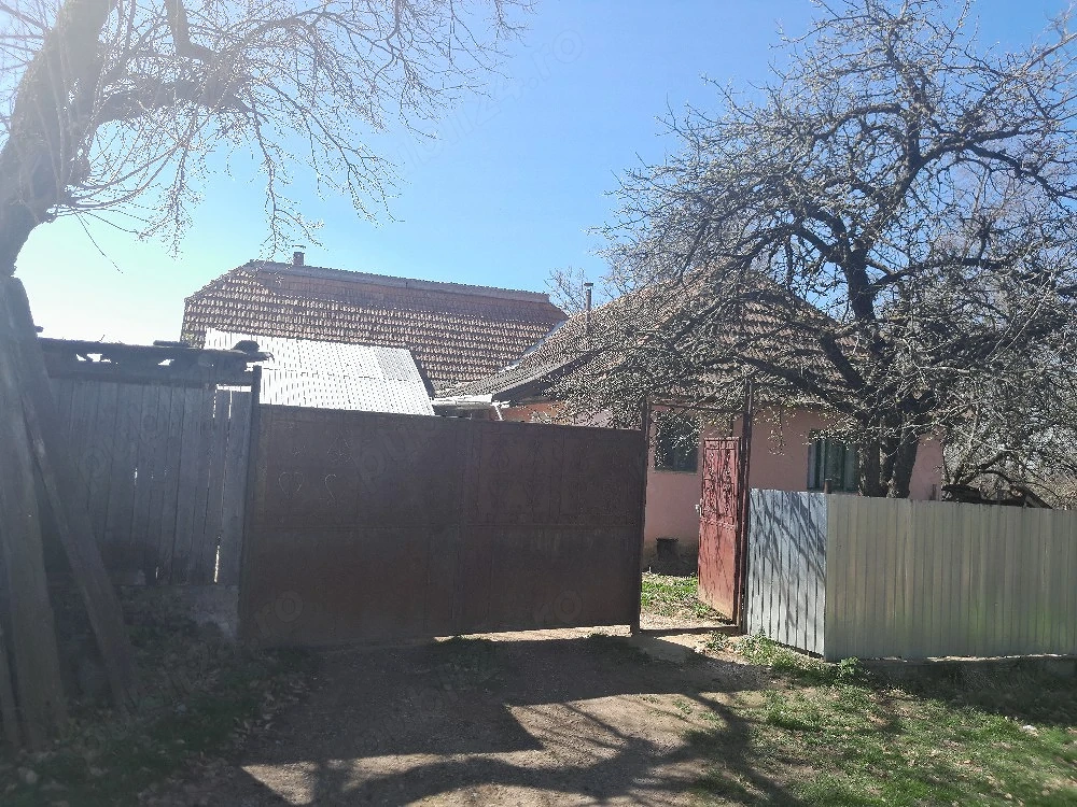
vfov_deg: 51.4
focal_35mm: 27
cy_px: 404
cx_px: 538
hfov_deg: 65.3
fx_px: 840
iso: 20
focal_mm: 4
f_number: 1.8
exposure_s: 1/244
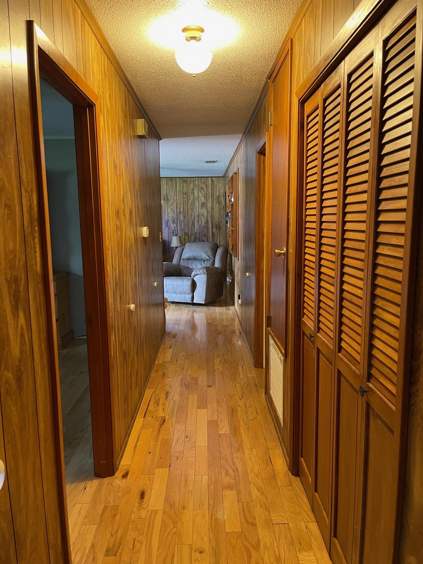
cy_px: 282
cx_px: 212
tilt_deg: -8.6
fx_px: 424
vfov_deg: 67.3
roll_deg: +0.3
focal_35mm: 26
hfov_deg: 53.1
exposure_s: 1/40
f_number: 1.6
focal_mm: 5.1
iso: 500
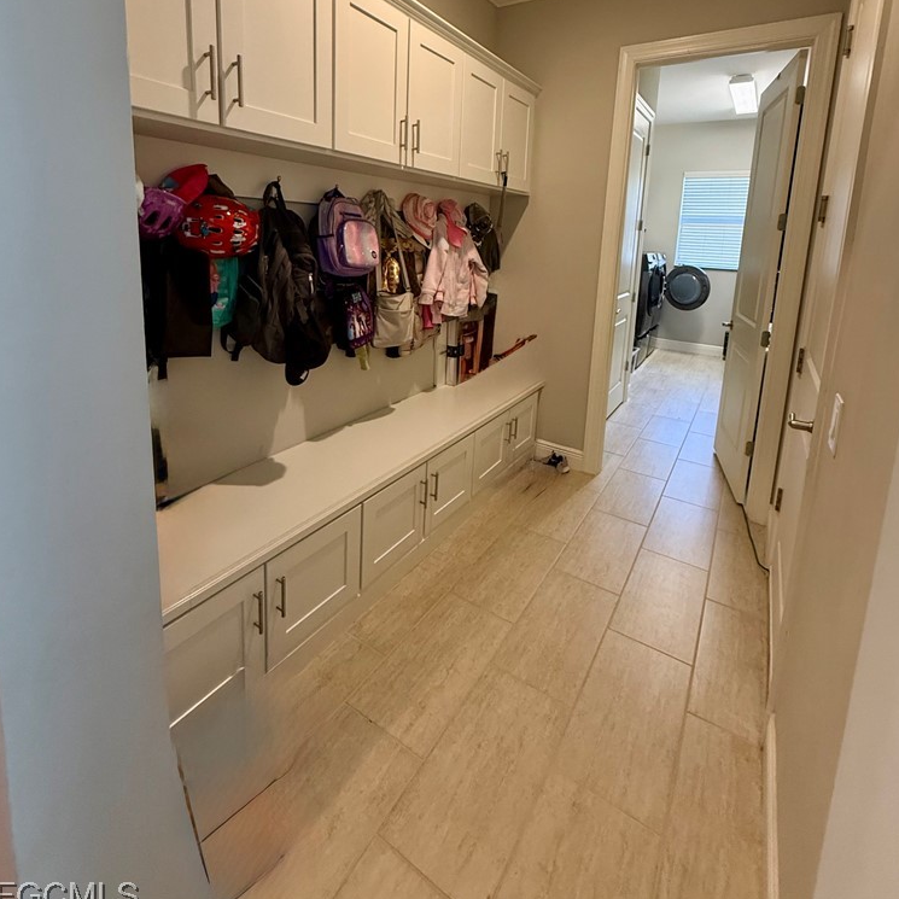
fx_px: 500
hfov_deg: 84.0
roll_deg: -2.9
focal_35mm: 17
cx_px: 449
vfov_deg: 81.6
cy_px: 313
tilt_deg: -8.7
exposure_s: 1/60
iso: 320
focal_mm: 2.22
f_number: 2.2
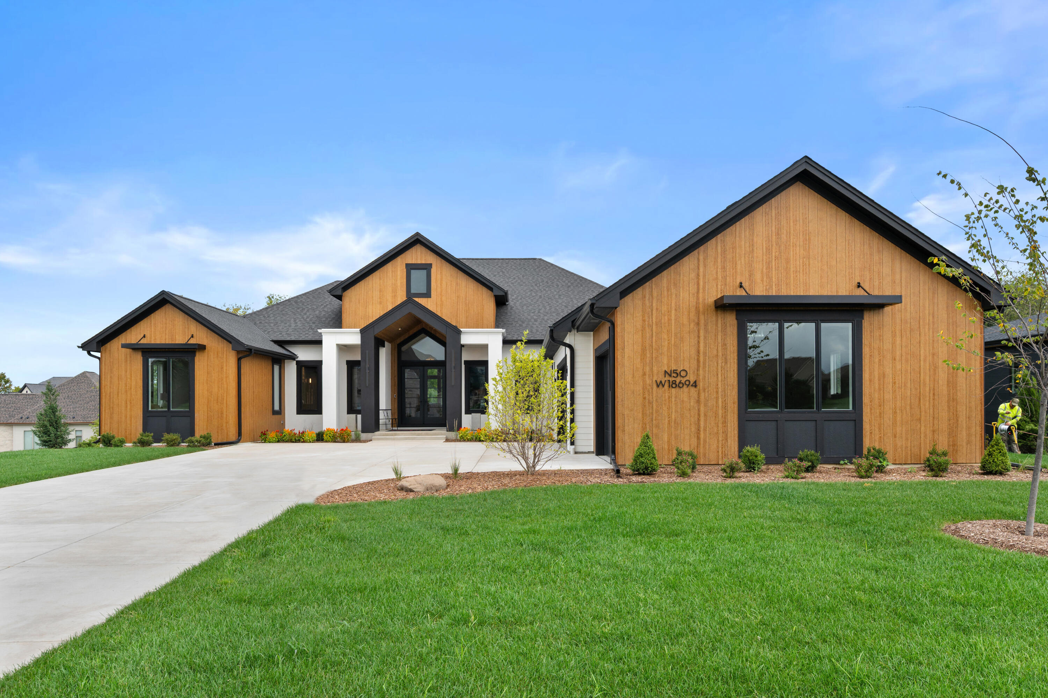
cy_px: 349
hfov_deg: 77.4
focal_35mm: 22
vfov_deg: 56.1
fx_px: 655
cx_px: 524
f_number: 8
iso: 250
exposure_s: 1/320
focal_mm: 22.5
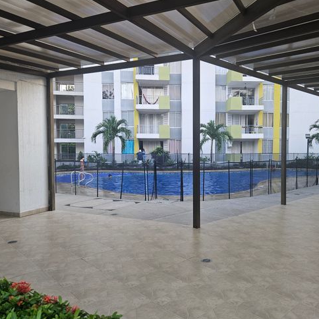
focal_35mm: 28
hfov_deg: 57.0
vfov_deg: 57.3
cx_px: 184
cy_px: 163
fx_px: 292
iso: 100
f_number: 1.8
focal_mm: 5.4
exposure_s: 1/207
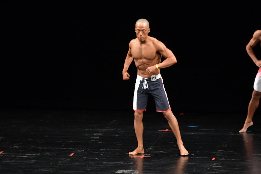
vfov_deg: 5.4
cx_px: 130
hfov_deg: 8.1
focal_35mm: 255
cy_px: 87
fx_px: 1848
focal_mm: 170
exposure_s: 1/400
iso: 3200
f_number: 5.6
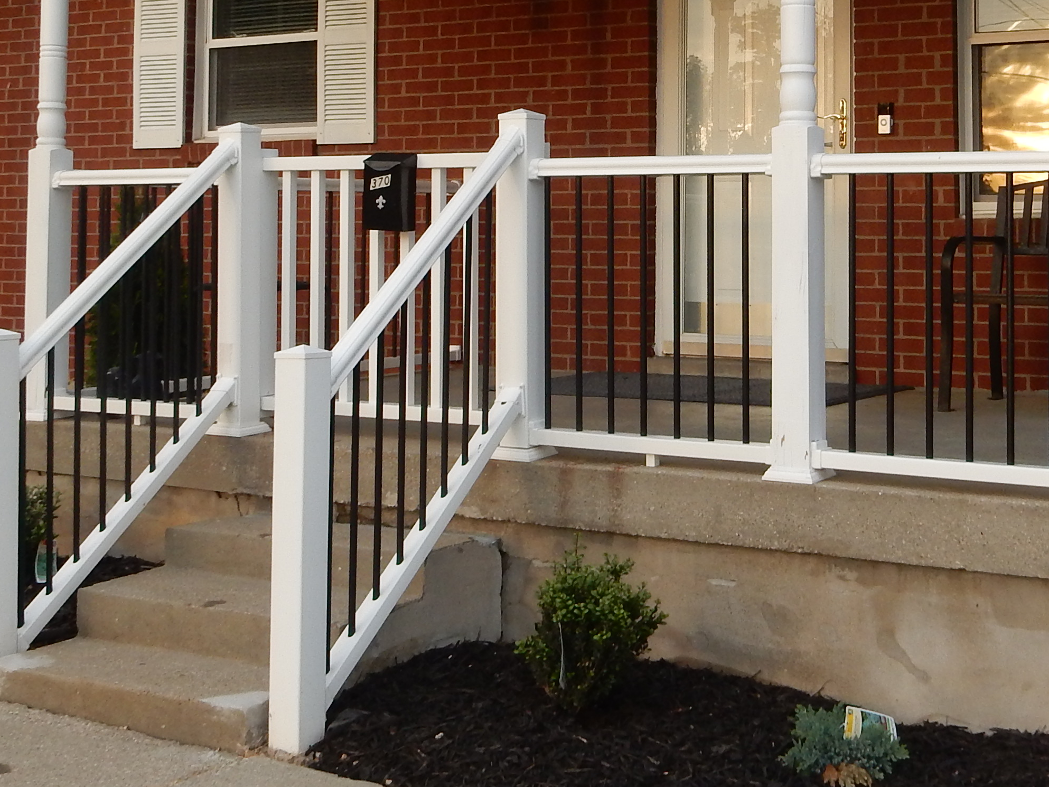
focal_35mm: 58
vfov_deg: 24.7
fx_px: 1758
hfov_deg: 33.0
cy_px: 122
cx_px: 671
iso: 125
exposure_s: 1/60
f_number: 3.7
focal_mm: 4.5
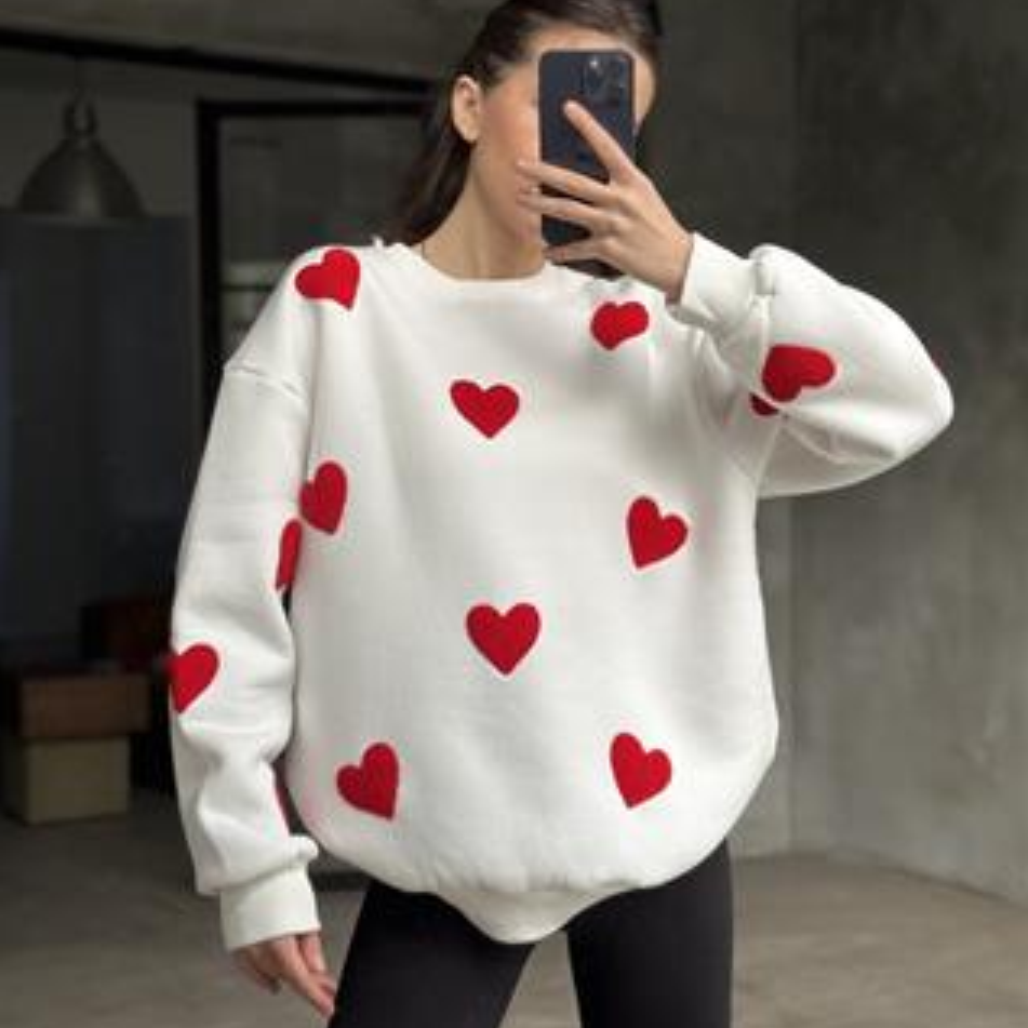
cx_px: 516
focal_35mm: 57
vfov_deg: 29.9
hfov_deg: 30.0
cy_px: 389
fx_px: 1915
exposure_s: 1/61
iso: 125
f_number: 1.78
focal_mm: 6.86
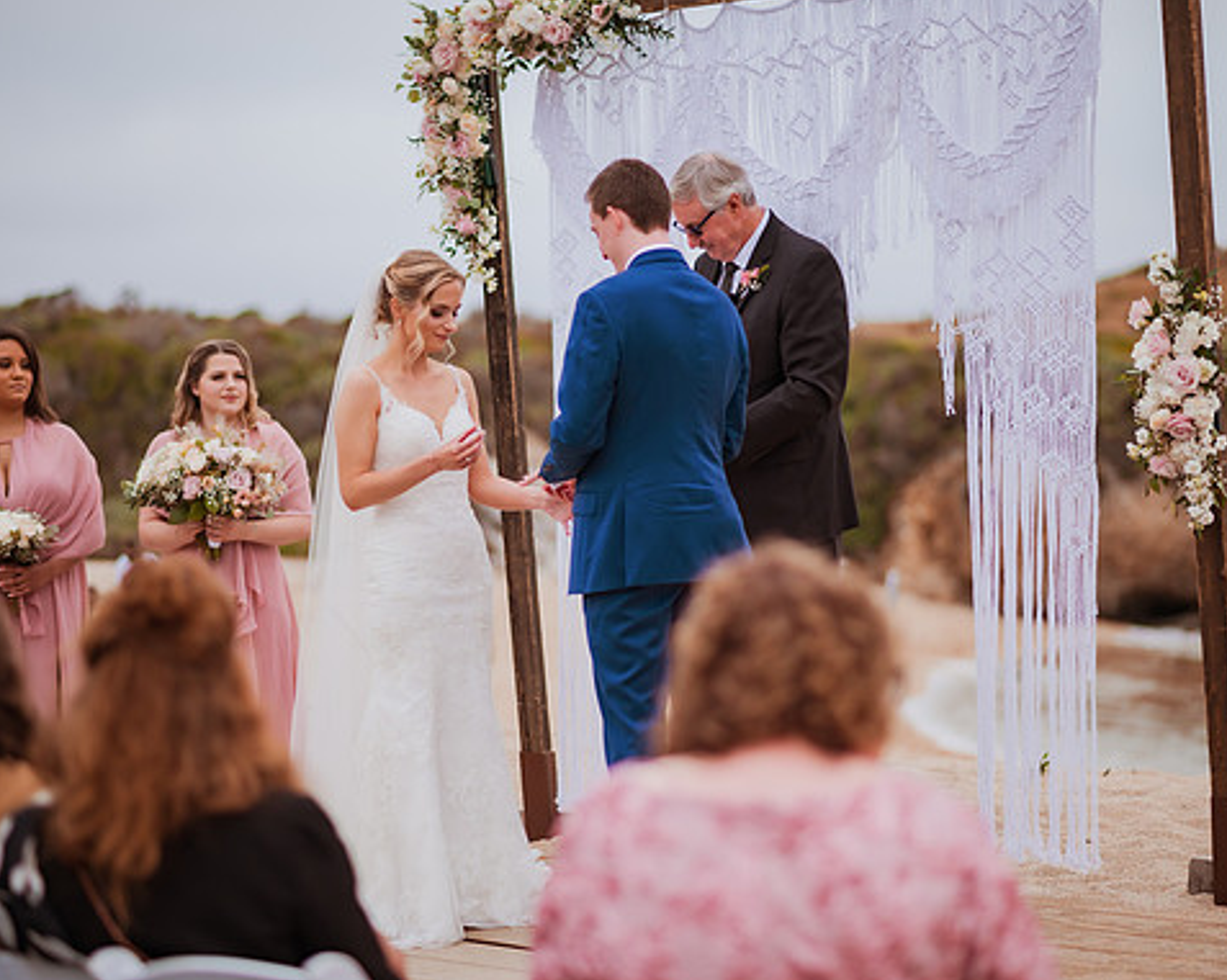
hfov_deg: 19.8
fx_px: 3520
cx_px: 653
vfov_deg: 15.8
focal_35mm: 97
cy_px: 486
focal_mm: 85
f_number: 1.8
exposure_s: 1/1000
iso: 200
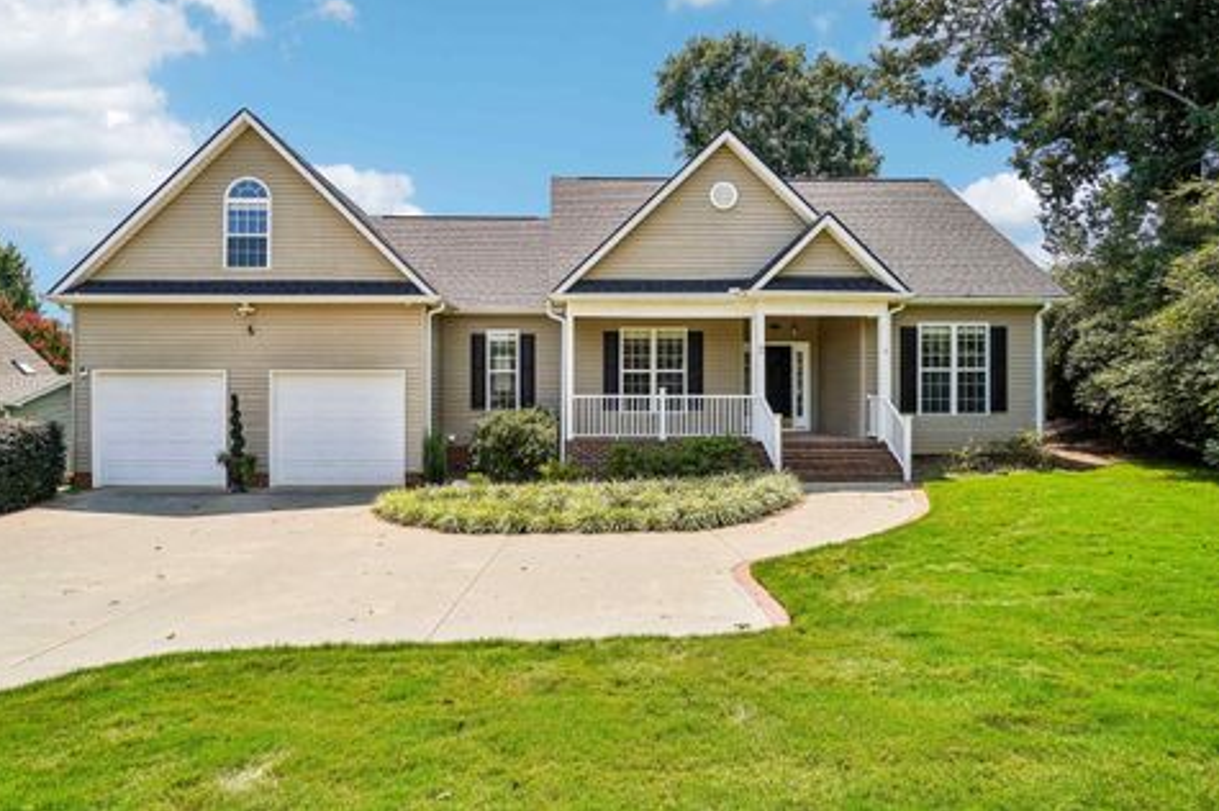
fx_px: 695
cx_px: 585
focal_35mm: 21
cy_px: 386
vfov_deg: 60.5
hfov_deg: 82.5
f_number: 8
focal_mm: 13
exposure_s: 1/200
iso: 100
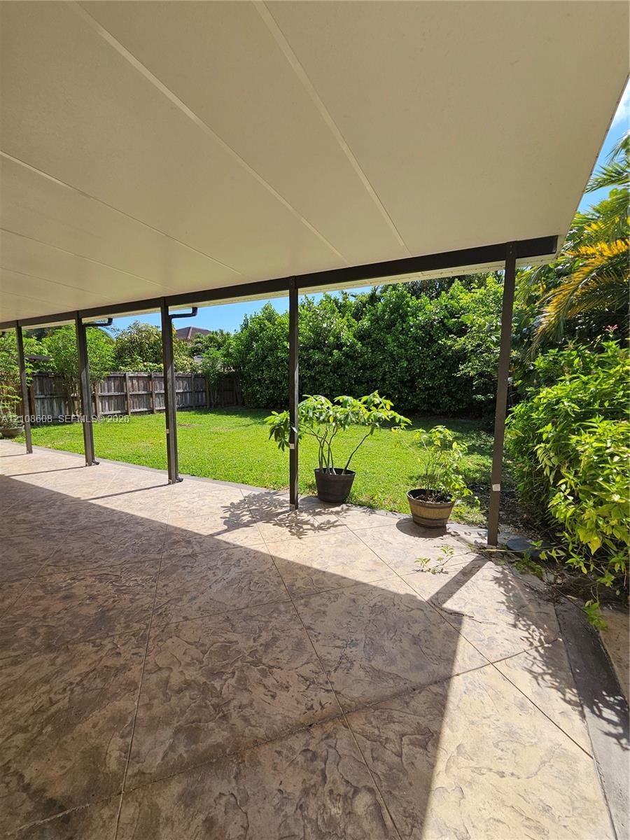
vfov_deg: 106.2
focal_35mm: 13
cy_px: 420
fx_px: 315
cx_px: 315
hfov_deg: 89.9
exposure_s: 1/1829
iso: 50
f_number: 2.2
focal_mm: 2.2
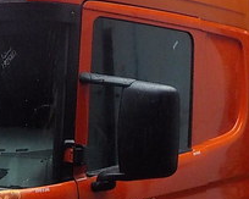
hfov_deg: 20.7
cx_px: 70
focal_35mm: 92
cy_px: 128
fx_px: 678
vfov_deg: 16.7
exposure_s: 1/30
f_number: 3.3
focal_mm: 4.1
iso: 400
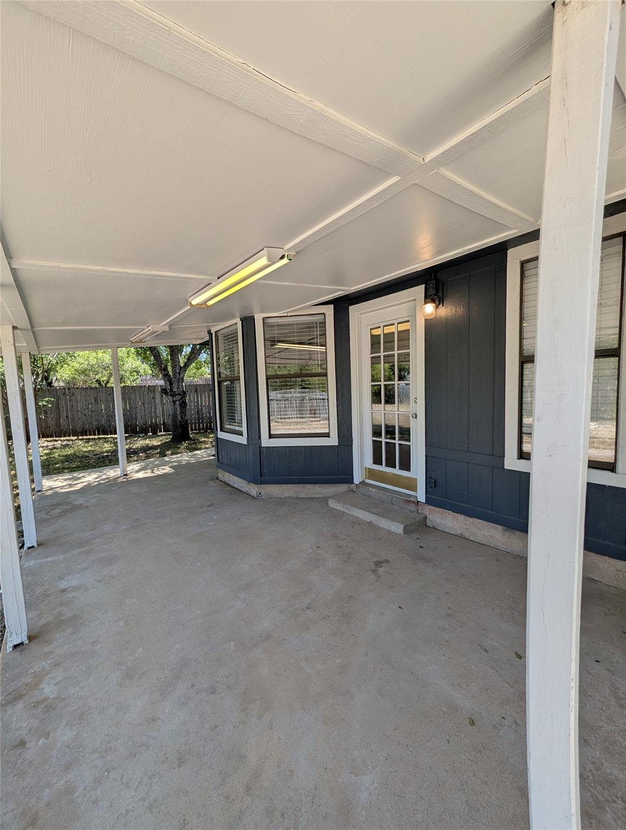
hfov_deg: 94.7
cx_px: 313
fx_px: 289
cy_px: 415
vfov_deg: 110.4
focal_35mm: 12
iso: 53
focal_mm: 2.02
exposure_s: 1/943
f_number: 1.7
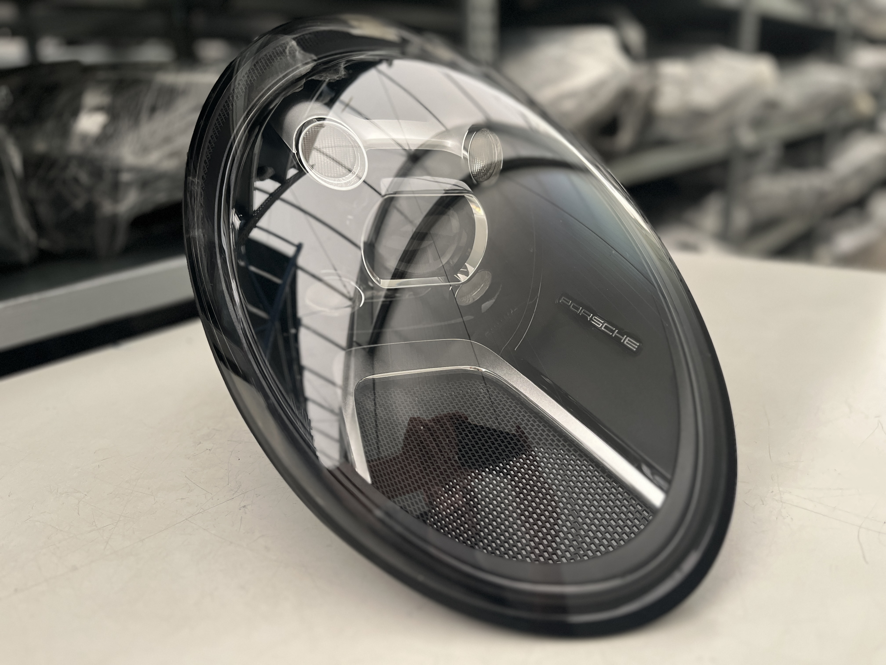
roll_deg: +3.2
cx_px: 443
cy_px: 332
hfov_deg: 67.3
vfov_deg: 53.1
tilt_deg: -19.8
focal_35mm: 26
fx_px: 665
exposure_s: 1/60
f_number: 1.6
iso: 200
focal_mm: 5.1
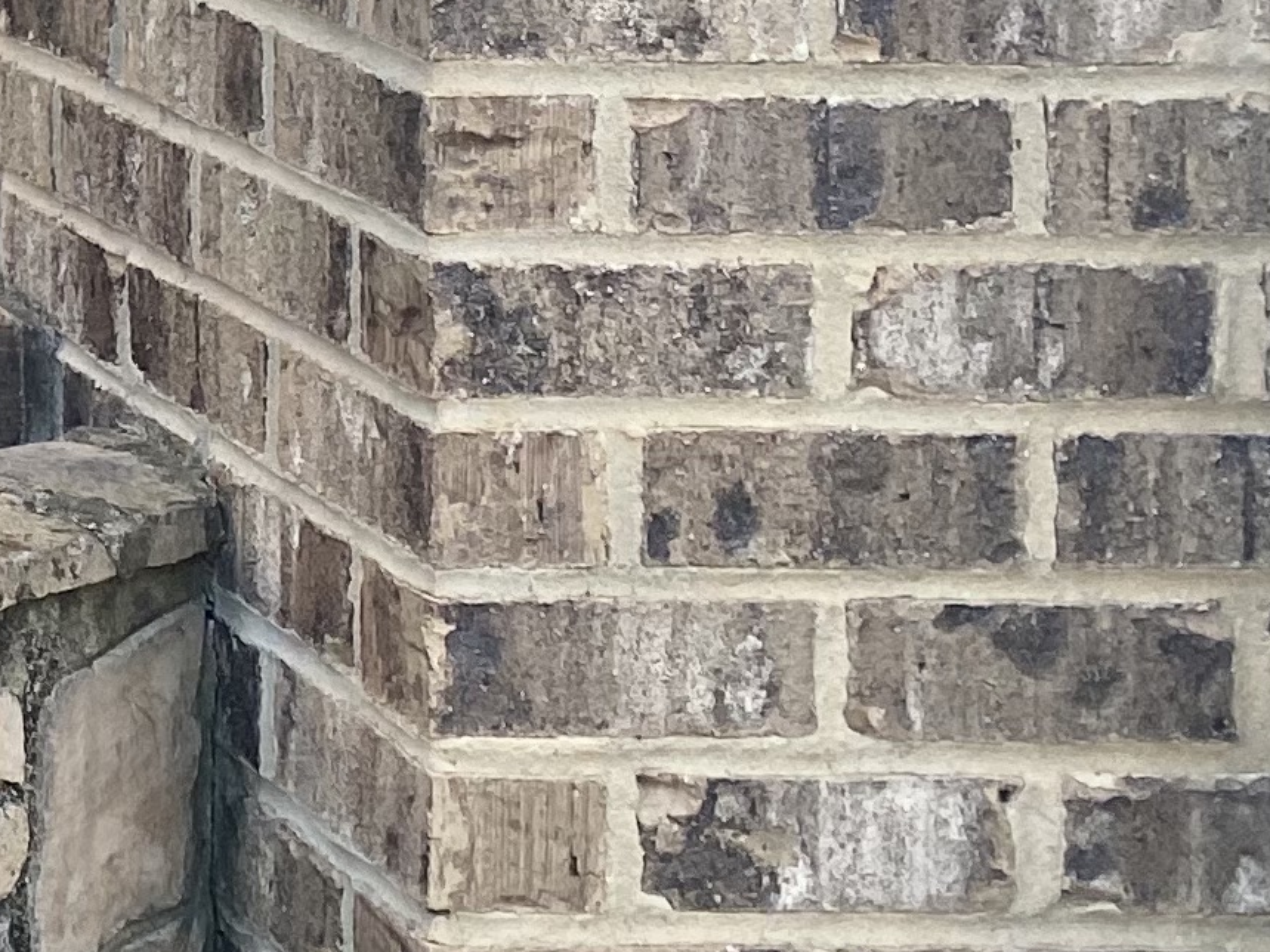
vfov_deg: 11.2
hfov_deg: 13.1
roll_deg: -0.1
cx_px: -1552
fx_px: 4475
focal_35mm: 122
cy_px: -820
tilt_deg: +1.1
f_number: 1.8
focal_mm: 4.25
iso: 32
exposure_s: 1/285
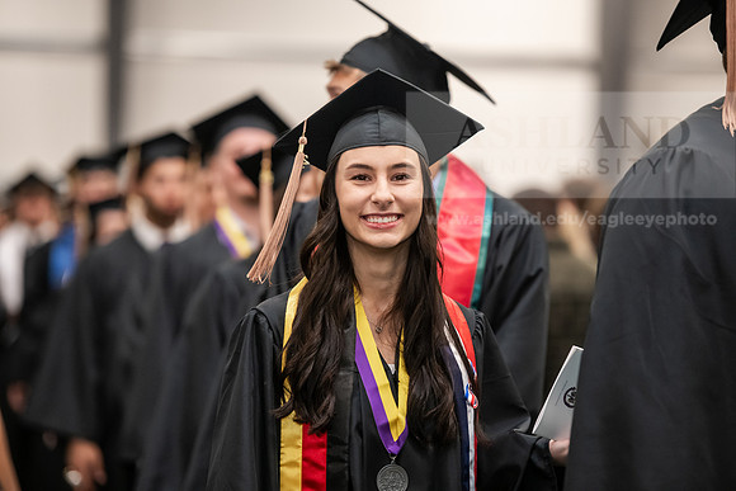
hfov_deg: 12.4
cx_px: 368
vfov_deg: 8.3
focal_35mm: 165
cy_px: 246
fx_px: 3374
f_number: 3.2
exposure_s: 1/200
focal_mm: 165
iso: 2500
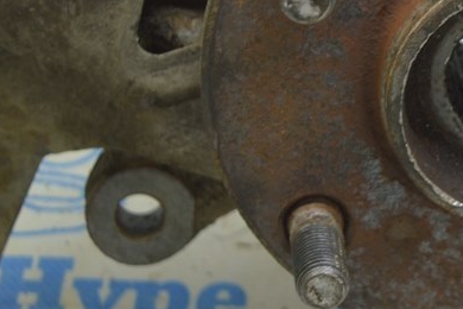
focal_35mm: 181
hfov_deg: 11.2
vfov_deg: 7.6
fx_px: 2328
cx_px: 507
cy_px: 61
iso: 400
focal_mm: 46
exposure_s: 1/20
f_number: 5.6
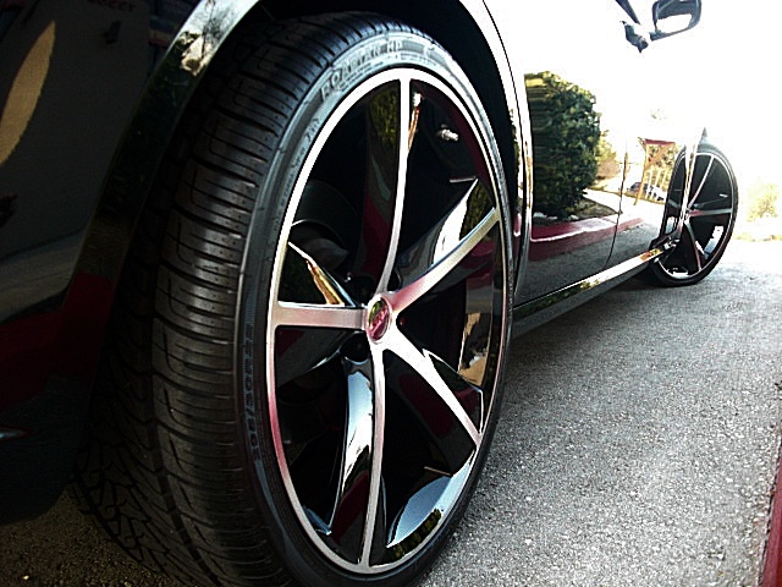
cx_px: 391
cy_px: 294
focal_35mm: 36
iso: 400
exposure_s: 1/80
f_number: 2.8
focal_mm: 6.3
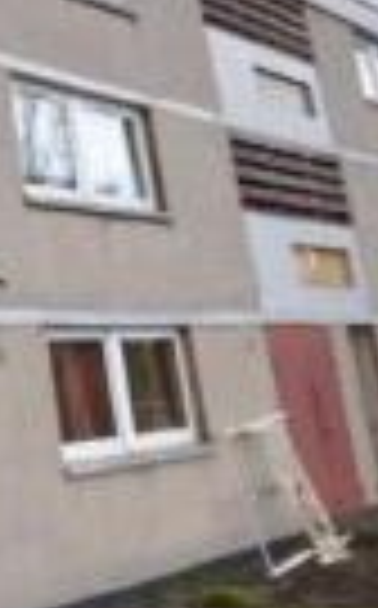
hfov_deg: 17.8
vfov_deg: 36.9
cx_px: -346
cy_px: 169
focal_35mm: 54
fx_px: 893
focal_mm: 10
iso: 160
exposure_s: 1/125
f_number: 5.6
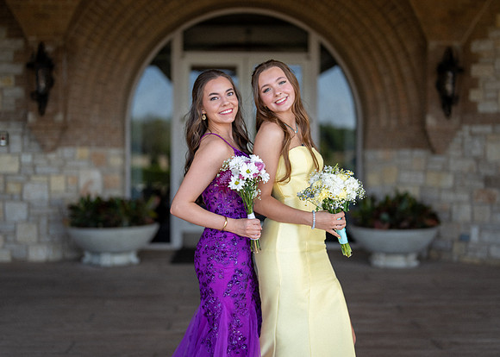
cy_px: 178
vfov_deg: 26.1
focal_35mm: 54
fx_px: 770
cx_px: 264
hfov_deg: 36.0
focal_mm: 50
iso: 160
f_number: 1.4
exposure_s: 1/1600
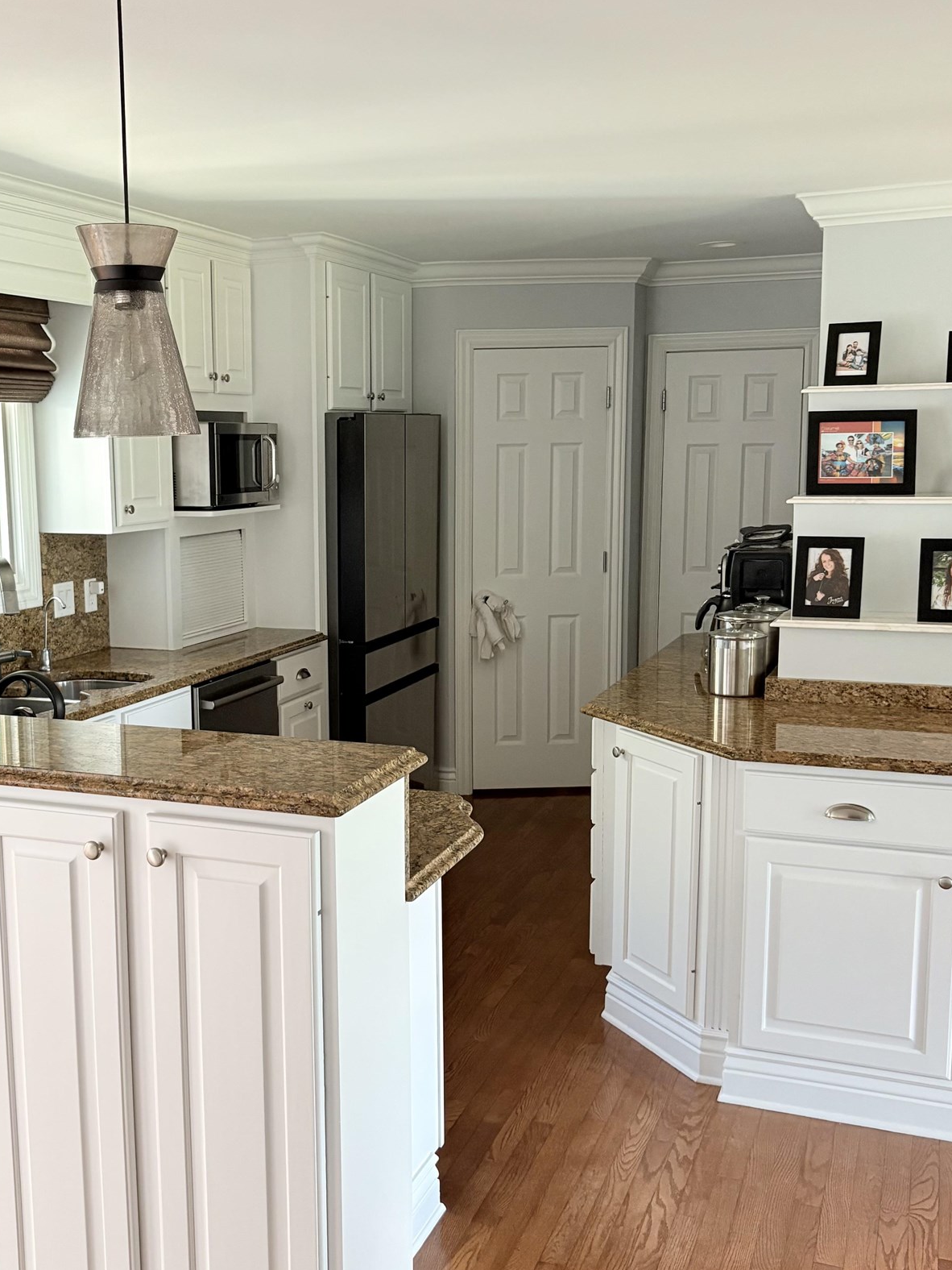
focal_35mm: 38
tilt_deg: -9.0
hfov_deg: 37.3
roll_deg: +1.0
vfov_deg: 49.0
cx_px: 324
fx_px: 1393
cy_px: 655
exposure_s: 1/60
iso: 200
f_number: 1.6
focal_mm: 5.96
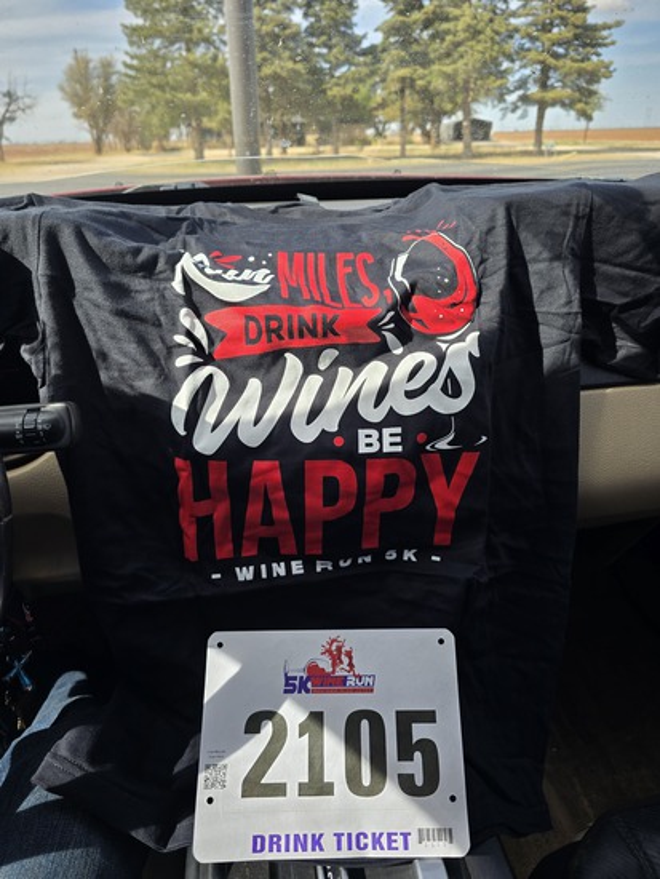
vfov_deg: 73.9
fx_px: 584
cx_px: 330
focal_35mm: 23
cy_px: 440
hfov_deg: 58.9
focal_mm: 6.3
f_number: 1.7
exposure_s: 1/229
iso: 12
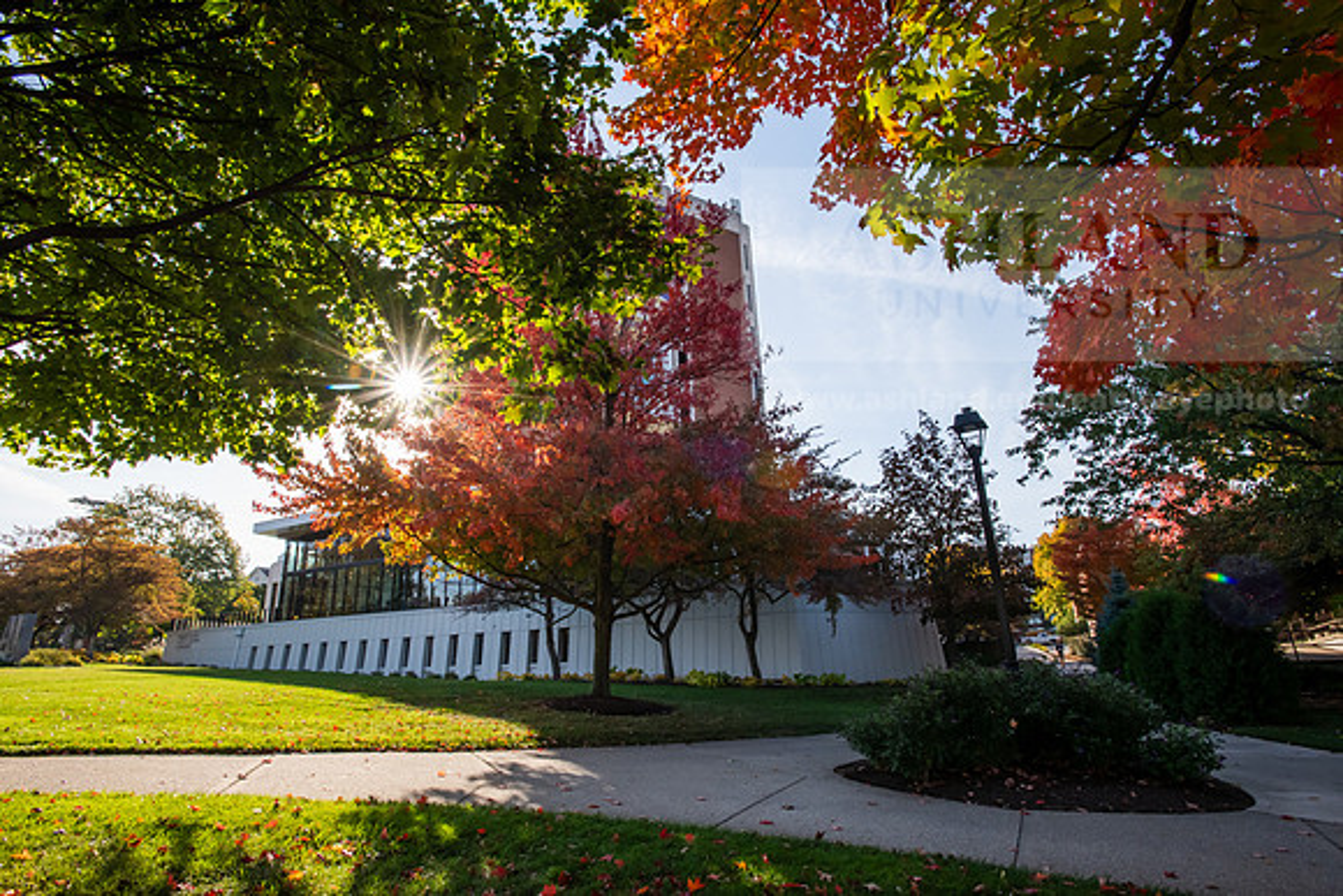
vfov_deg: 64.6
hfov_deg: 86.9
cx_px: 672
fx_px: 709
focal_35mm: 19
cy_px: 448
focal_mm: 19
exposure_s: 1/160
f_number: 20
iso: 800
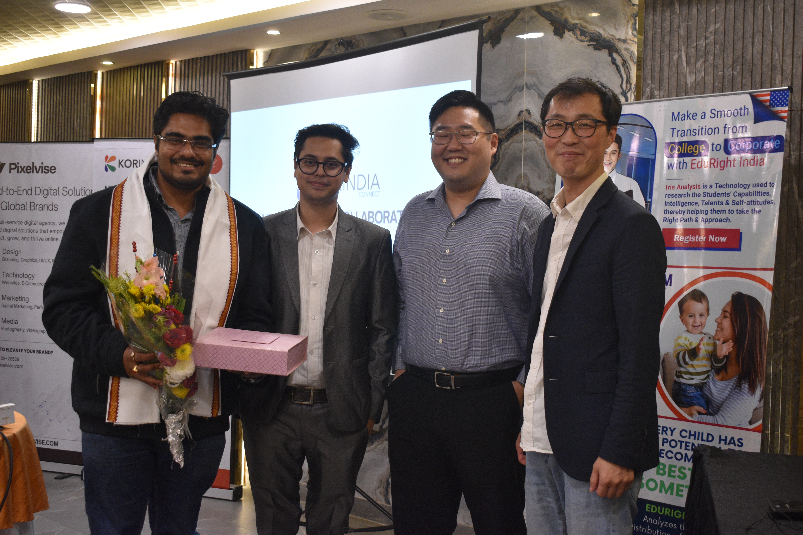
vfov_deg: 28.9
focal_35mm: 46
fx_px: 1037
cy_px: 268
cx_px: 402
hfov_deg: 42.3
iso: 1400
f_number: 4.2
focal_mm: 31
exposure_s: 1/125
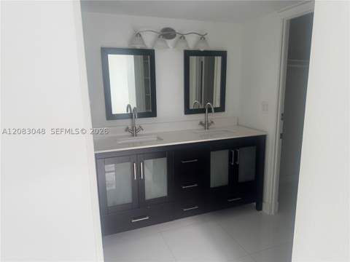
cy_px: 131
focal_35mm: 24
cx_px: 175
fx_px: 243
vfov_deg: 56.8
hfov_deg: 71.6
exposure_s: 1/121
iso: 125
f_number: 1.78
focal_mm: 6.76
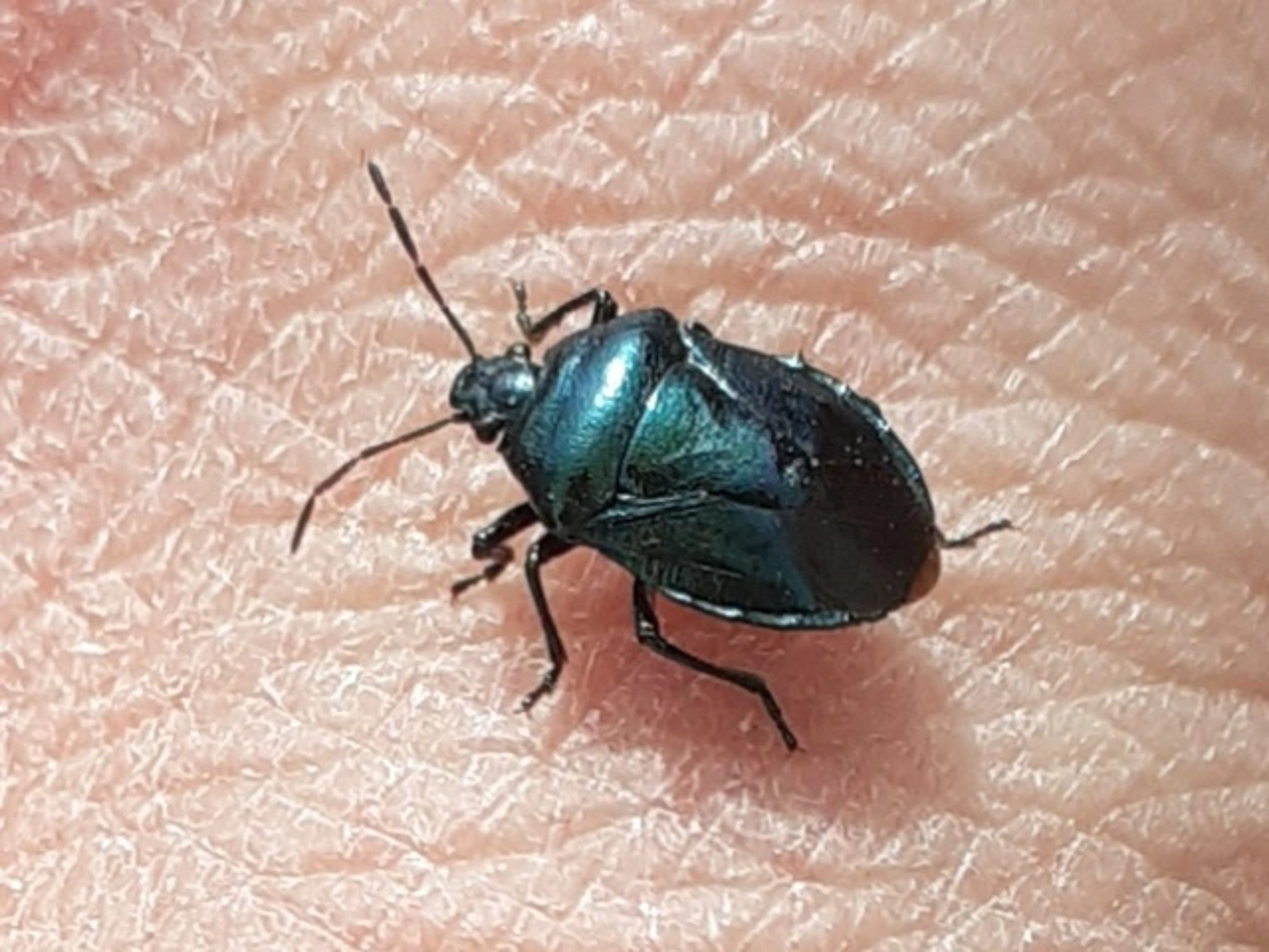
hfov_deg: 65.3
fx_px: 990
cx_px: 634
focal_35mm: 27
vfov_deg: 51.4
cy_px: 476
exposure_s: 1/1429
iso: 40
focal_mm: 3.6
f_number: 1.9
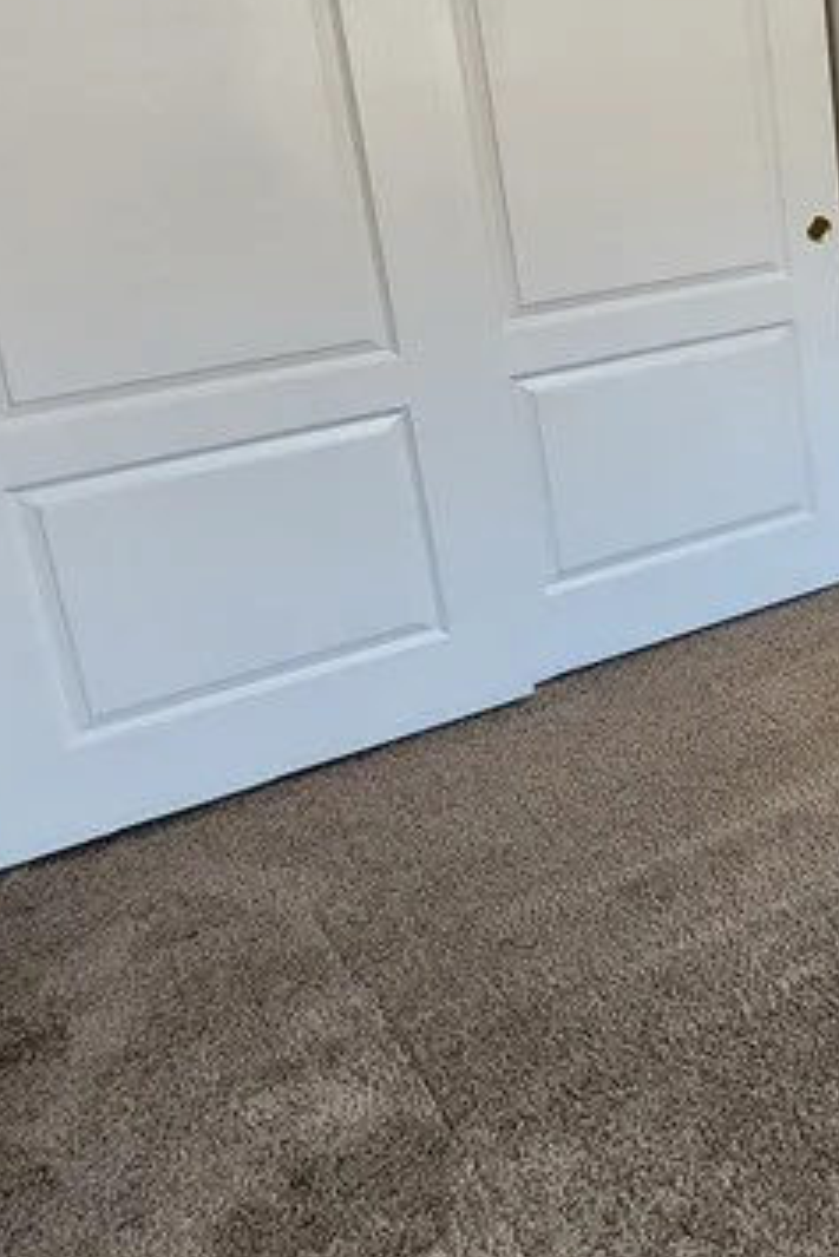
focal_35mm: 39
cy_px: 312
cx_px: 1218
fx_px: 1362
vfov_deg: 47.6
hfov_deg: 26.3
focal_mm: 2.2
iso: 320
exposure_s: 1/40
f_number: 2.2
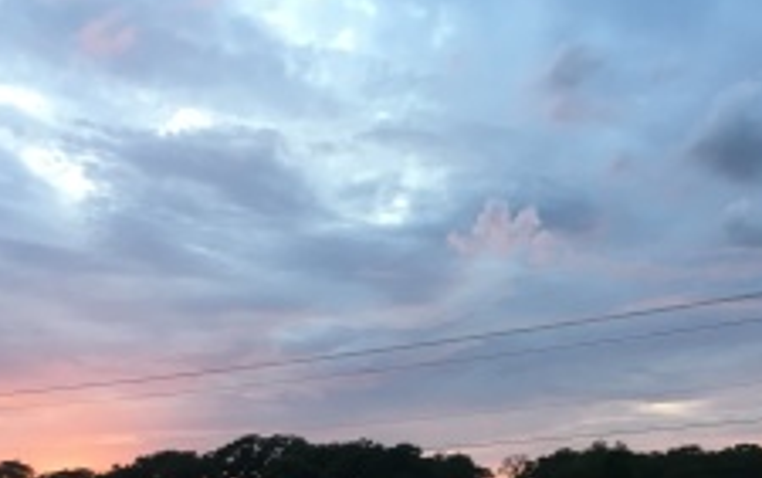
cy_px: 437
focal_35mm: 50
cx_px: 417
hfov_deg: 40.2
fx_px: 1039
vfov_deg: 25.0
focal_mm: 4.15
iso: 50
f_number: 2.2
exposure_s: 1/30
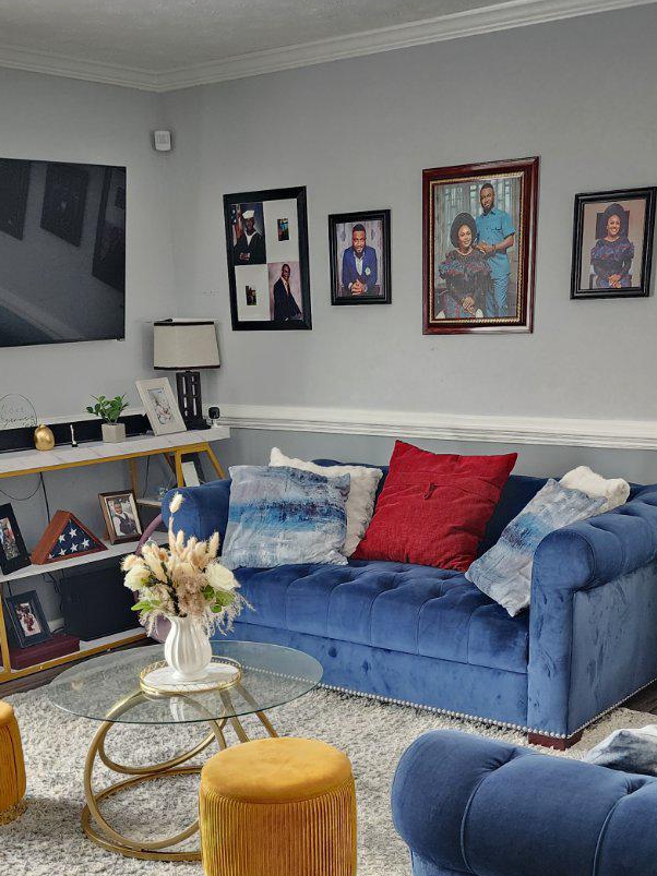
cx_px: 333
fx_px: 1114
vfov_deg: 40.5
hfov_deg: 32.9
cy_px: 743
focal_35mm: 44
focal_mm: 6.4
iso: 500
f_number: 1.8
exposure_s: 1/60
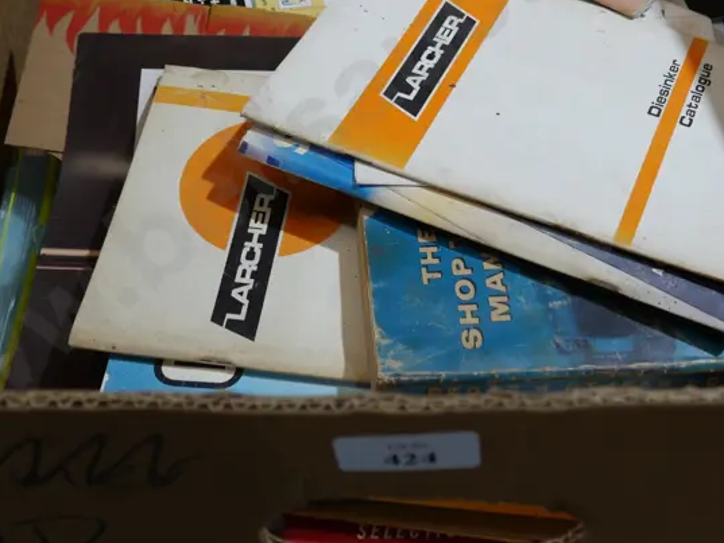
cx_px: 430
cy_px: 42
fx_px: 1276
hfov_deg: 31.6
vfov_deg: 23.3
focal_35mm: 61
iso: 200
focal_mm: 16
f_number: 4
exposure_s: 1/60
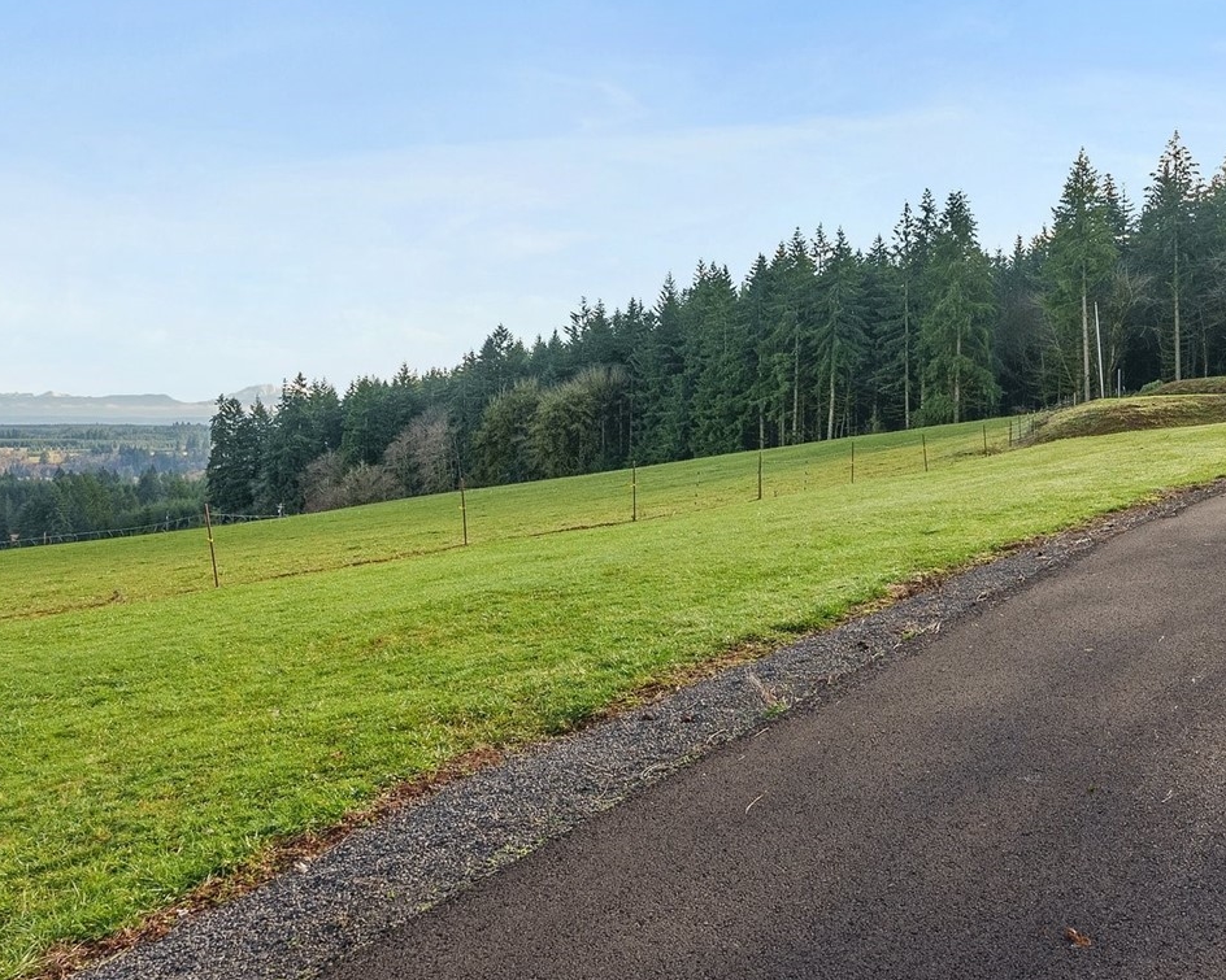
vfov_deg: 53.0
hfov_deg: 63.0
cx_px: 778
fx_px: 980
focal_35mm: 27
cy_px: 430
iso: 500
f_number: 8
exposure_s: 1/125
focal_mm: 16
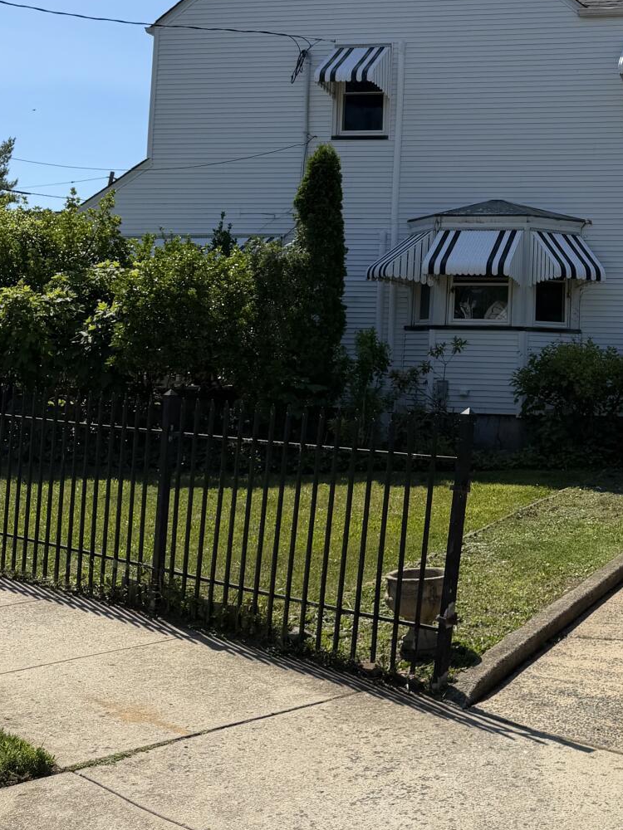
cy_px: 274
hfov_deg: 28.9
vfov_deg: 39.2
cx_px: 578
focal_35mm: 48
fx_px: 1152
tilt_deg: +6.4
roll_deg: -1.9
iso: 80
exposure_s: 1/5714
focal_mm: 6.76
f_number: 1.78
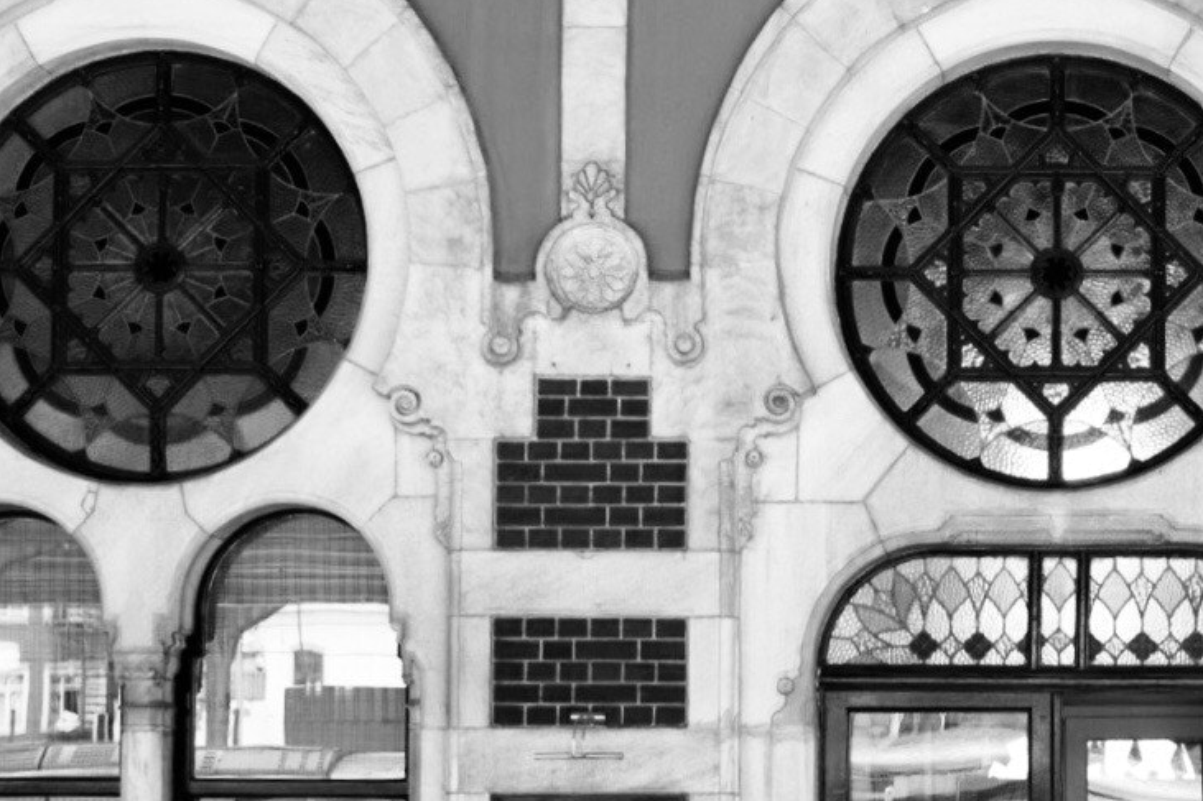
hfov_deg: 24.6
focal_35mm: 80
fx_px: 2675
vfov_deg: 16.7
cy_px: 780
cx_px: 1094
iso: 400
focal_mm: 25
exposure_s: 1/40
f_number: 7.1
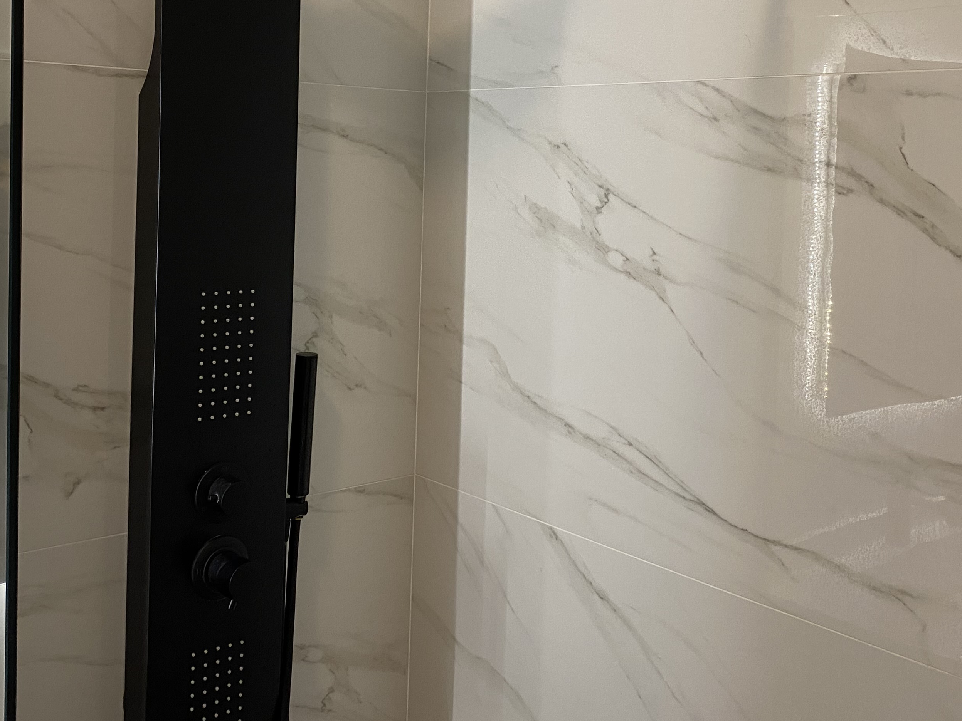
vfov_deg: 33.8
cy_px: 205
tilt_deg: -3.9
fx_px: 1167
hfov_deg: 44.8
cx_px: 447
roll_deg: -1.8
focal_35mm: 42
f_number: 1.8
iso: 160
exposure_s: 1/50
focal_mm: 4.25
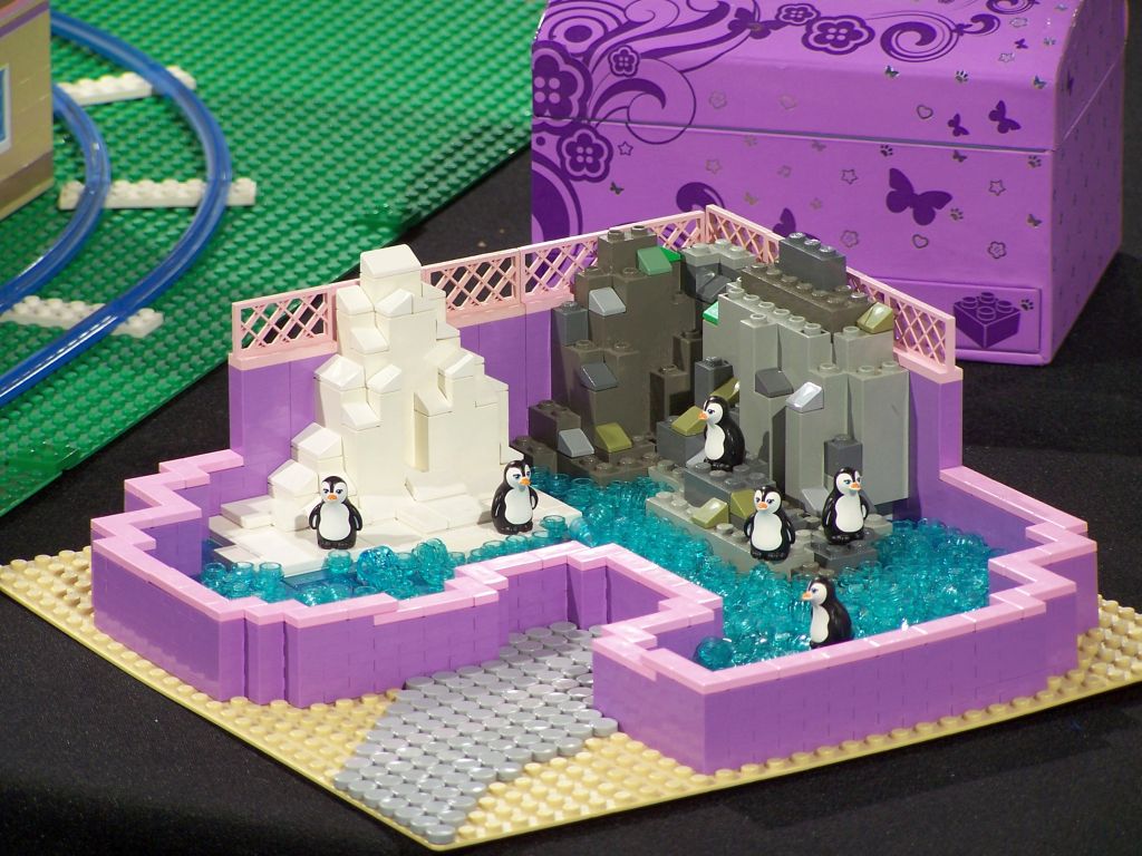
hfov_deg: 8.3
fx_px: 7852
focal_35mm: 238
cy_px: 428
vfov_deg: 6.2
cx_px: 571
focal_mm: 39.5
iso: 80
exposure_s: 1/3
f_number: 3.3
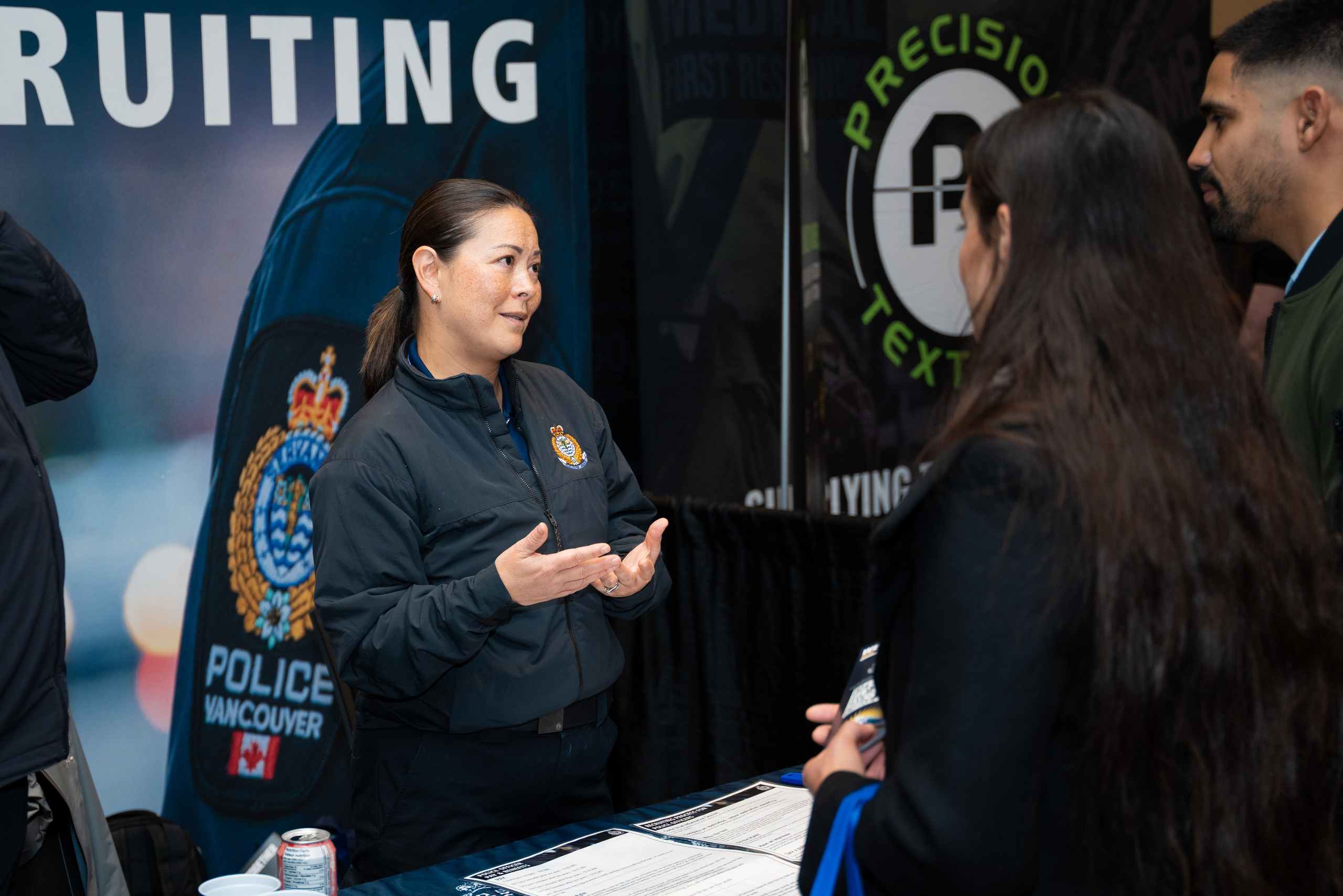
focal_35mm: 60
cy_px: 437
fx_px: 2248
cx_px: 465
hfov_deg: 33.0
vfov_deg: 22.5
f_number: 2.8
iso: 800
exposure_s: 1/160
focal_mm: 46.1
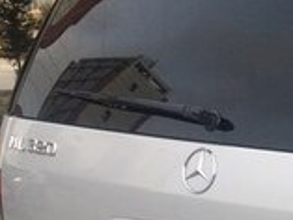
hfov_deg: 14.6
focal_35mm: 122
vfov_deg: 11.8
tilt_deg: -14.7
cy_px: 282
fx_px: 1033
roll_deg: +0.4
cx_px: 491
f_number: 2.2
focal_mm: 4.15
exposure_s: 1/427
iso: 32
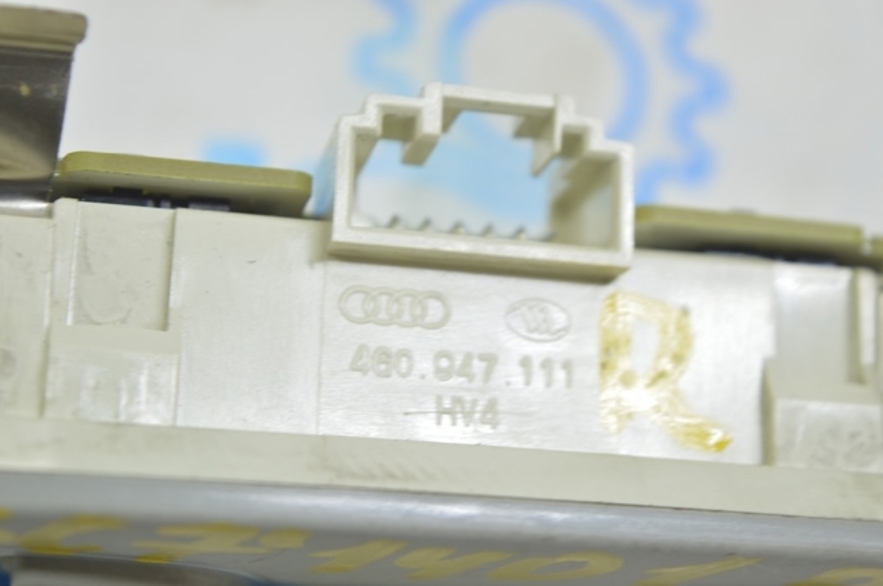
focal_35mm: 75
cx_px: 442
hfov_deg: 27.0
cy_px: 293
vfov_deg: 18.1
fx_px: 1837
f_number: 5.6
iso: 400
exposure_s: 1/20
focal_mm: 50
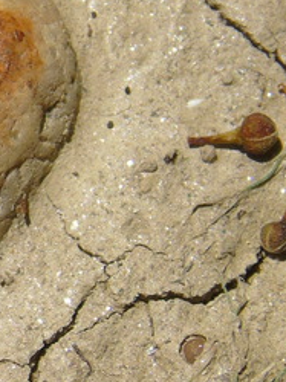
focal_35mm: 485
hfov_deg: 3.0
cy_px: 277
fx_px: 5352
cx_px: -262
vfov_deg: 4.1
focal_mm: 25
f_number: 4.7
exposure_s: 1/1000
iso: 80
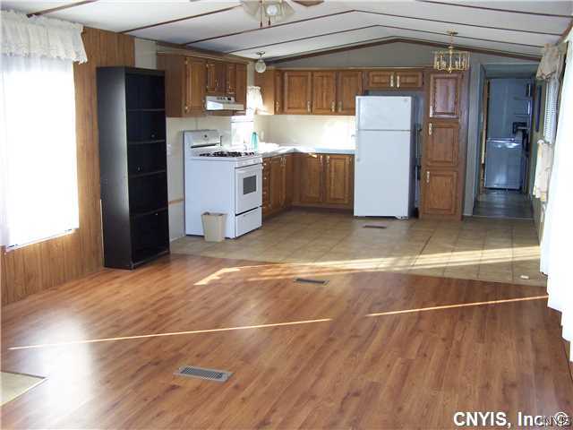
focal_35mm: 38
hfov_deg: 49.0
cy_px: 215
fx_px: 629
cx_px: 286
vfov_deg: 37.7
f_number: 2.8
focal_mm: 6.3
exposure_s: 1/90
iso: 140
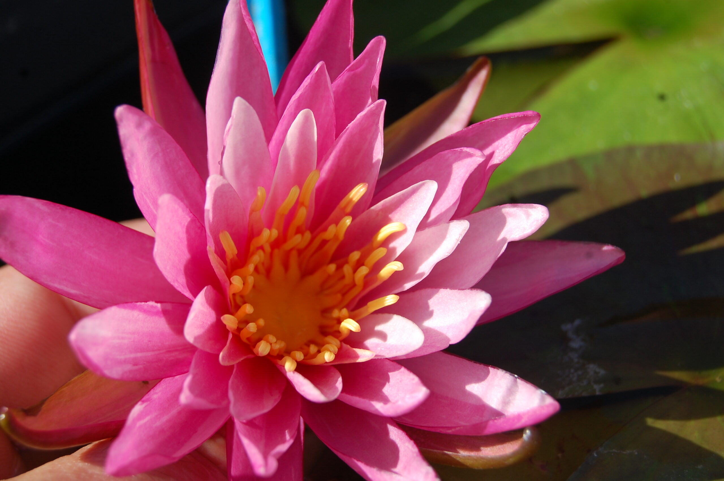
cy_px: 240
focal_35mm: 75
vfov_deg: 18.1
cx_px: 362
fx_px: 1507
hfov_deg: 27.0
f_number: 9
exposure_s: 1/320
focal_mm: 50
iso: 200
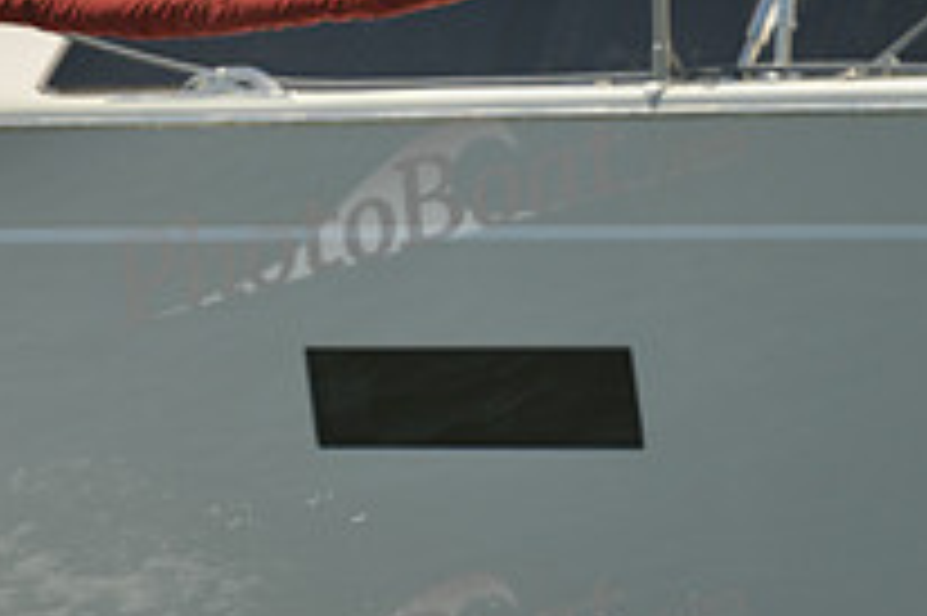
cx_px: -117
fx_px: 28996
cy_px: 38
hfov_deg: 1.8
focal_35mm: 1127
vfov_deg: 1.2
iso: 200
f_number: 5.6
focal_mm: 400
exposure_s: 1/1600
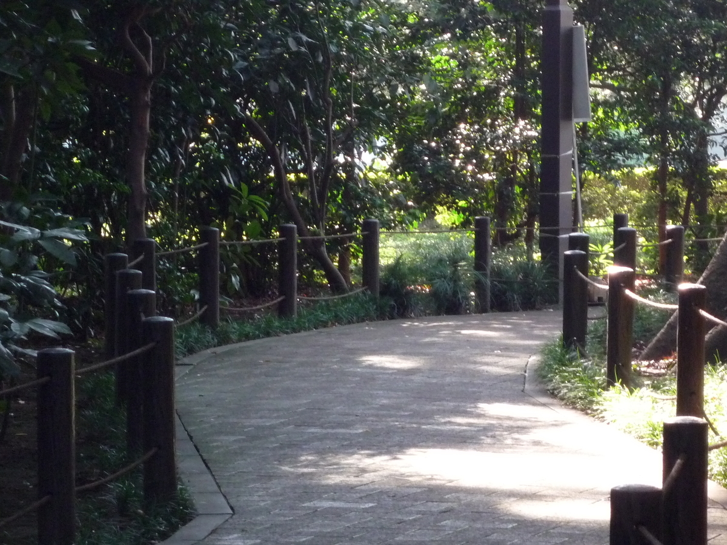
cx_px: 364
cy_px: 272
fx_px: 3780
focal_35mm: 180
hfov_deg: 11.0
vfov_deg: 8.2
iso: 400
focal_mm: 22
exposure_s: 1/30
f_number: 5.9
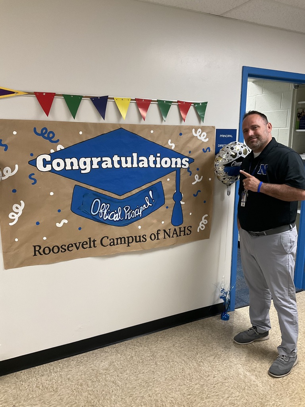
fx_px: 341
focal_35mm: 29
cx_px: 152
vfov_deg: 61.7
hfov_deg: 48.2
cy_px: 204
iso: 125
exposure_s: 1/60
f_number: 1.8
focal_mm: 3
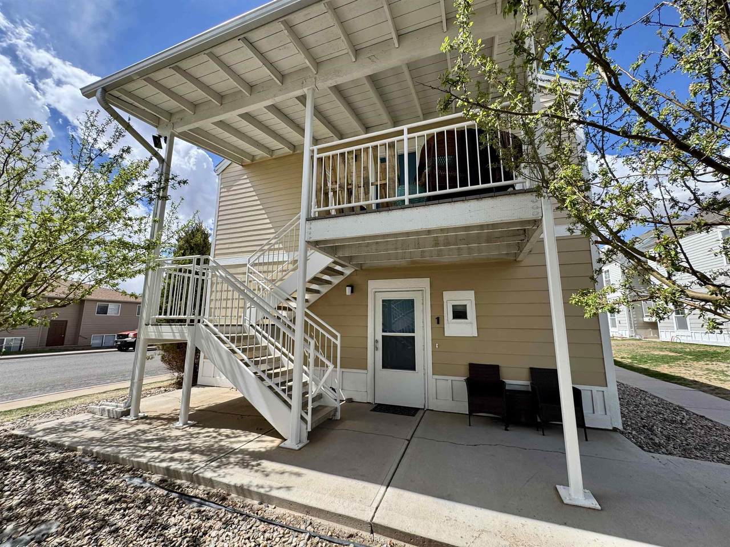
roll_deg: -0.2
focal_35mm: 14
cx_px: 365
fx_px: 295
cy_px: 274
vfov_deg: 85.7
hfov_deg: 102.1
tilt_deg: +8.8
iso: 40
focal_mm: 2.22
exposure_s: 1/899
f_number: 2.2
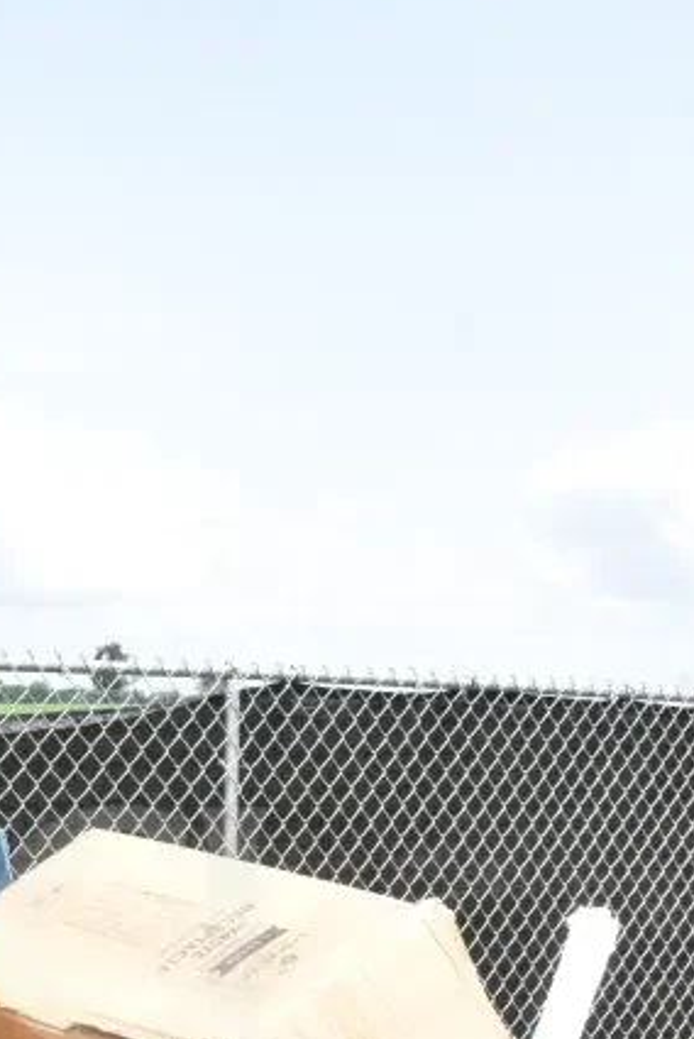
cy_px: 1001
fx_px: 2050
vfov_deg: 27.1
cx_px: 46
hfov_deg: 18.8
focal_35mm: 71
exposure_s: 1/1600
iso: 6400
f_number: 20
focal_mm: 22
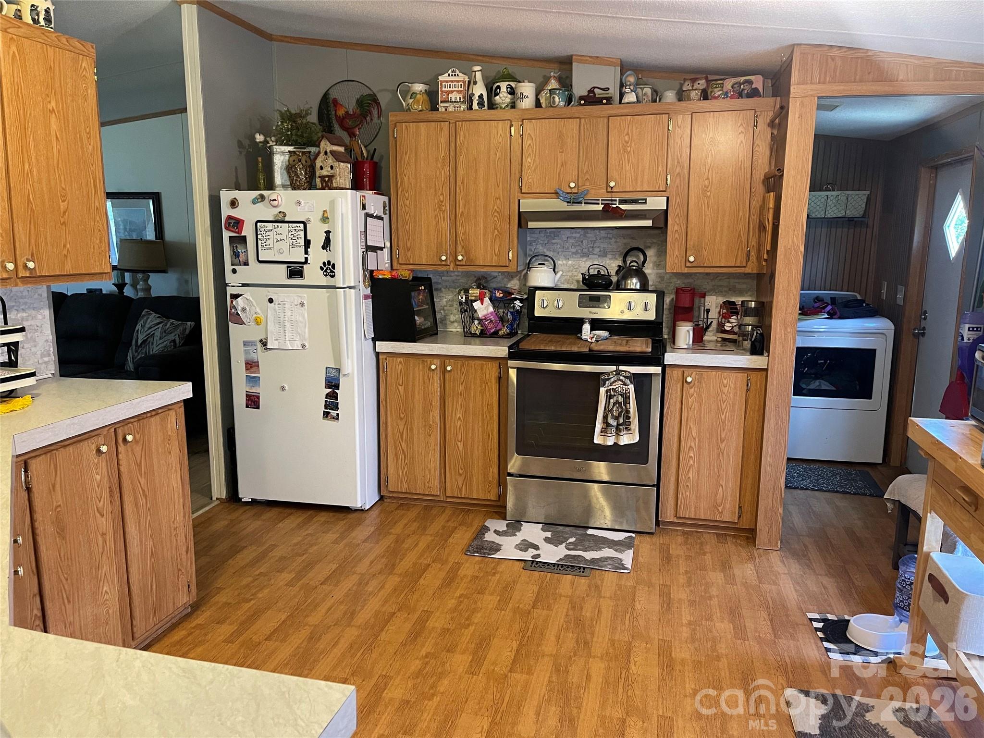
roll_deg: -0.3
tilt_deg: -10.5
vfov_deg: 54.9
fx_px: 711
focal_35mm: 25
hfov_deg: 69.4
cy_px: 369
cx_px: 492
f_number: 1.6
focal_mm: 5.1
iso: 400
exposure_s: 1/40
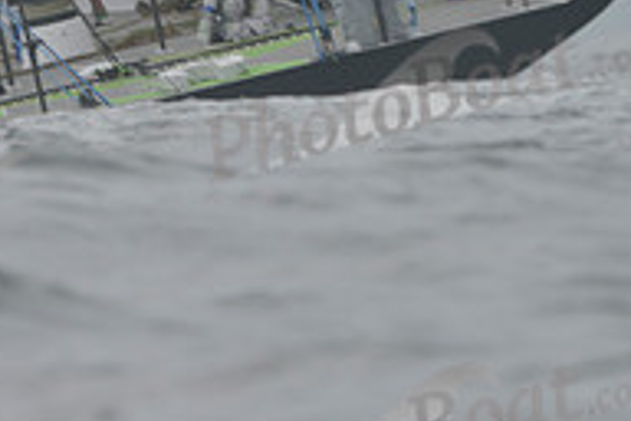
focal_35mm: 726
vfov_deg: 1.9
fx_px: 12724
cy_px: -28
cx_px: 36
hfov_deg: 2.8
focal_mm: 240
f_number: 7.1
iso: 280
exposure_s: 1/800
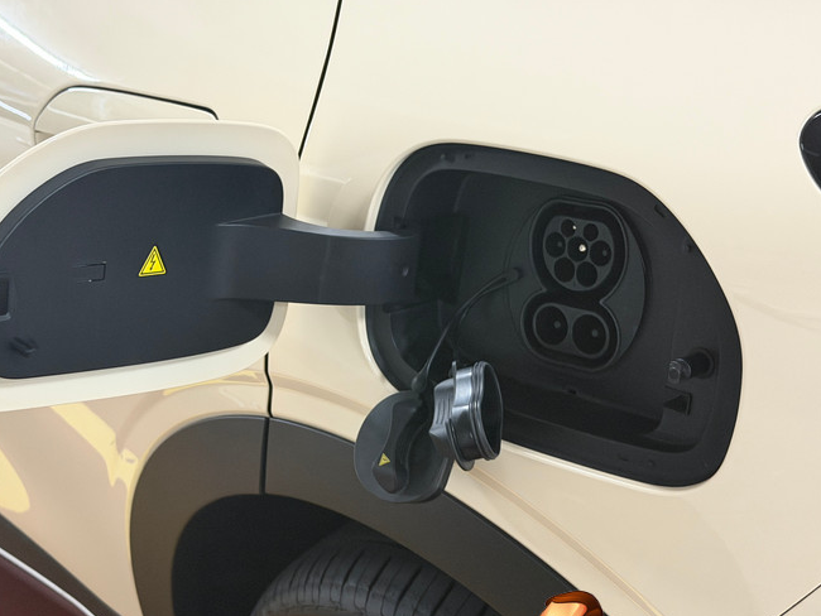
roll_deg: +10.3
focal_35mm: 62
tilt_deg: -29.8
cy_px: 372
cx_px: 365
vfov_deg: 23.6
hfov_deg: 31.2
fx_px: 1471
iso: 500
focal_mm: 6.76
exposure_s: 1/33
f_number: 1.78
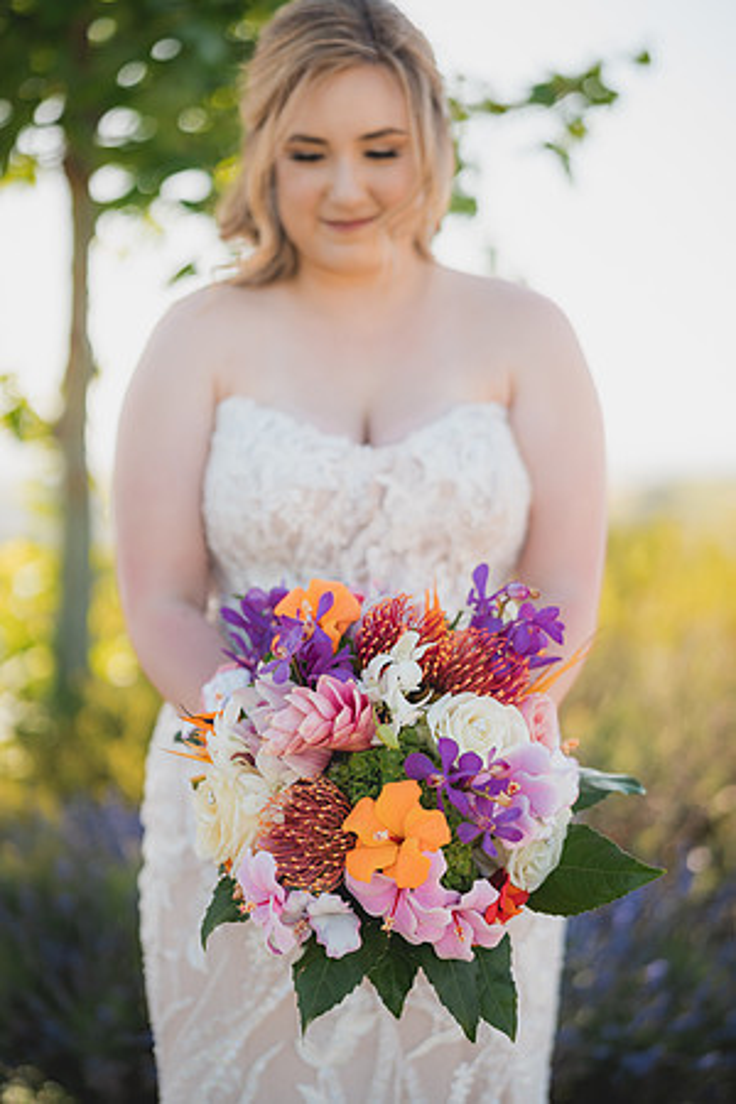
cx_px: 368
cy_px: 552
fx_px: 1533
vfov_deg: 39.6
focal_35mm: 50
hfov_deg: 27.0
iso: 125
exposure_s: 1/1600
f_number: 1.4
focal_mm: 50
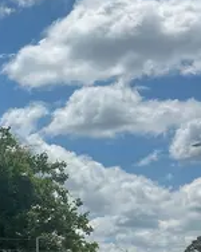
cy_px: 191
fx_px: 737
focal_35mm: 99
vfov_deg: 19.2
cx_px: -127
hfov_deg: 14.2
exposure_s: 1/10309
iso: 50
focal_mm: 5.7
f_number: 1.5
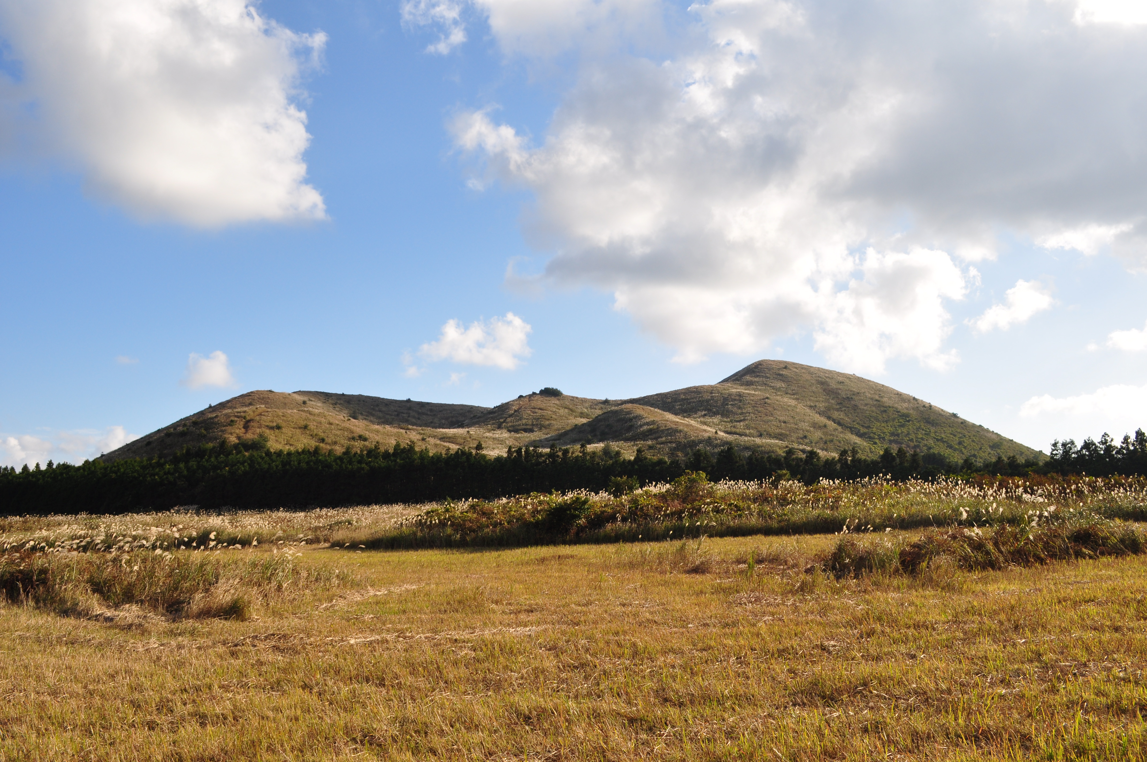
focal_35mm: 33
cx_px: 574
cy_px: 381
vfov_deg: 39.9
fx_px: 1050
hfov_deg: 57.3
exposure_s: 1/320
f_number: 10
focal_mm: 22
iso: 200
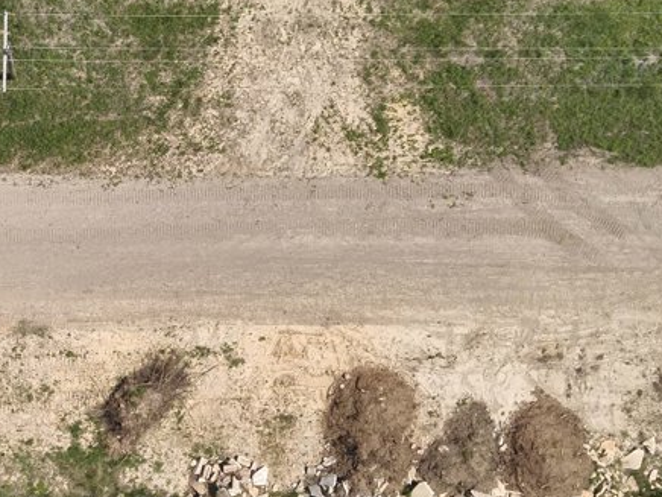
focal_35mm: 66
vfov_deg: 22.3
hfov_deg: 28.2
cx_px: 61
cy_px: 233
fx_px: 1262
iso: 100
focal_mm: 4.4
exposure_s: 1/1250
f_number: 2.8
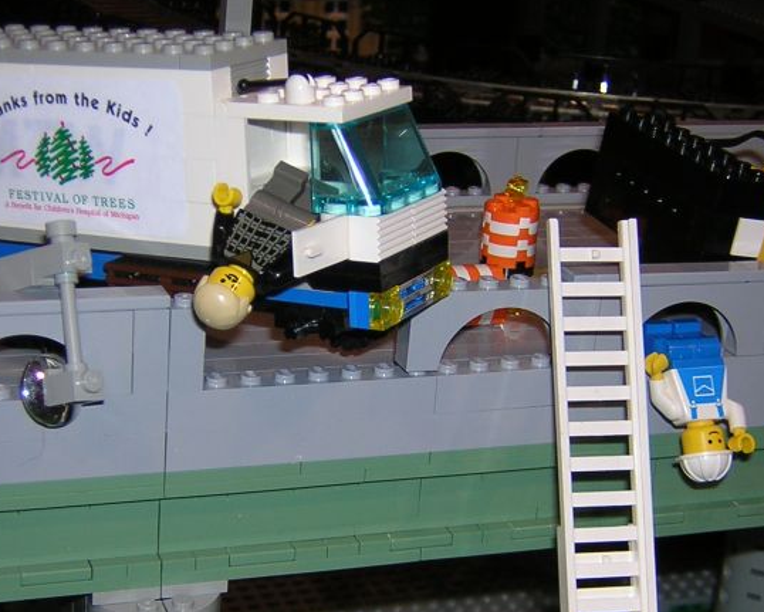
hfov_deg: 25.7
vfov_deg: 20.7
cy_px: 325
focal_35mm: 74
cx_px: 365
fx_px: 1674
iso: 100
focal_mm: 6.6
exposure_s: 1/60.1
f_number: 3.1
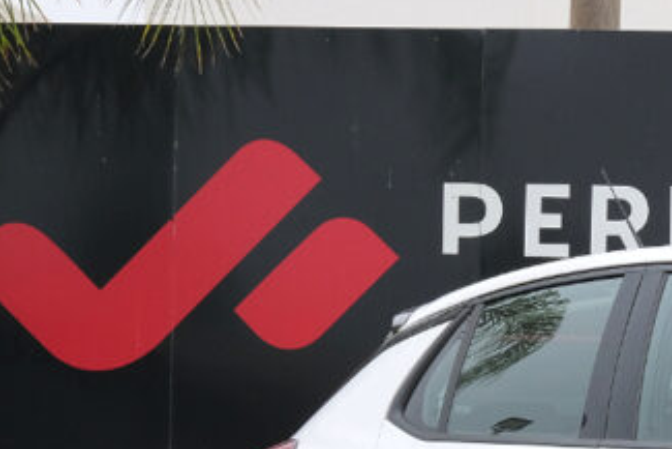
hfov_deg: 9.7
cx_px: 1040
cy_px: 566
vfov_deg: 6.7
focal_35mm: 205
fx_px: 3828
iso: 320
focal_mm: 43.2
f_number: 9
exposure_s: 1/400
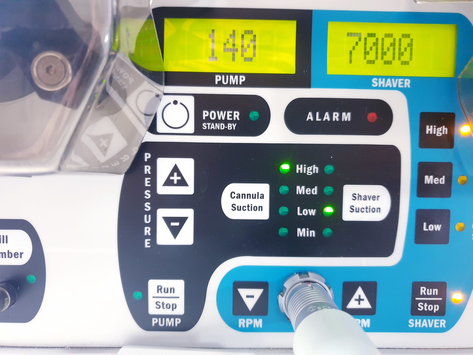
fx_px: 355
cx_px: 236
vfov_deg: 53.1
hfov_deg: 67.3
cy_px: 178
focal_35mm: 26
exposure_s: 1/50
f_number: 1.5
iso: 250
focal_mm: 4.3
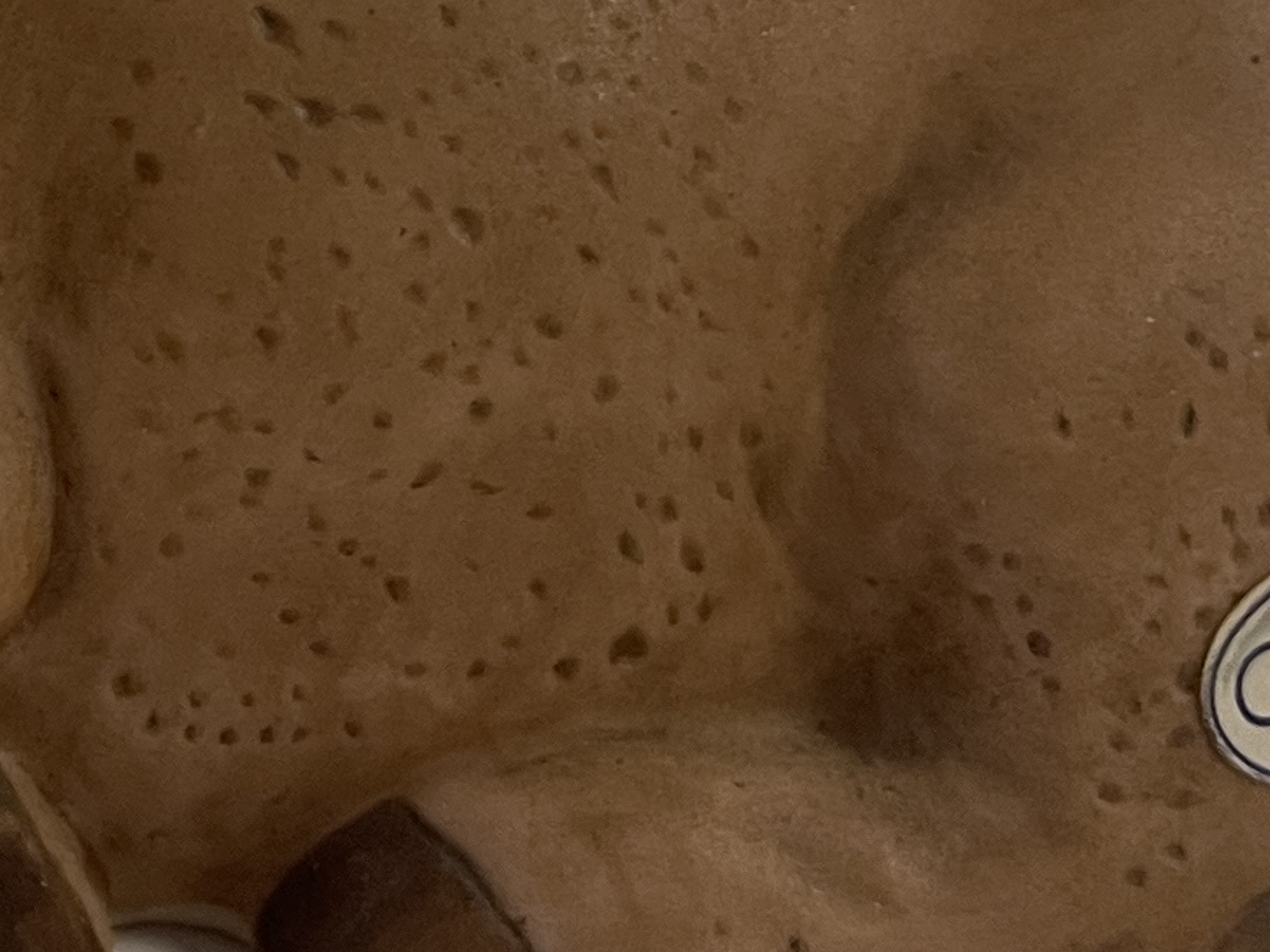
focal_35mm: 114
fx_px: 4182
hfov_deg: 16.1
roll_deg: -1.6
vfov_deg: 12.2
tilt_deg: -13.3
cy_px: -633
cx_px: -519
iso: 80
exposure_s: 1/50
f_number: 1.6
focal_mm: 5.1
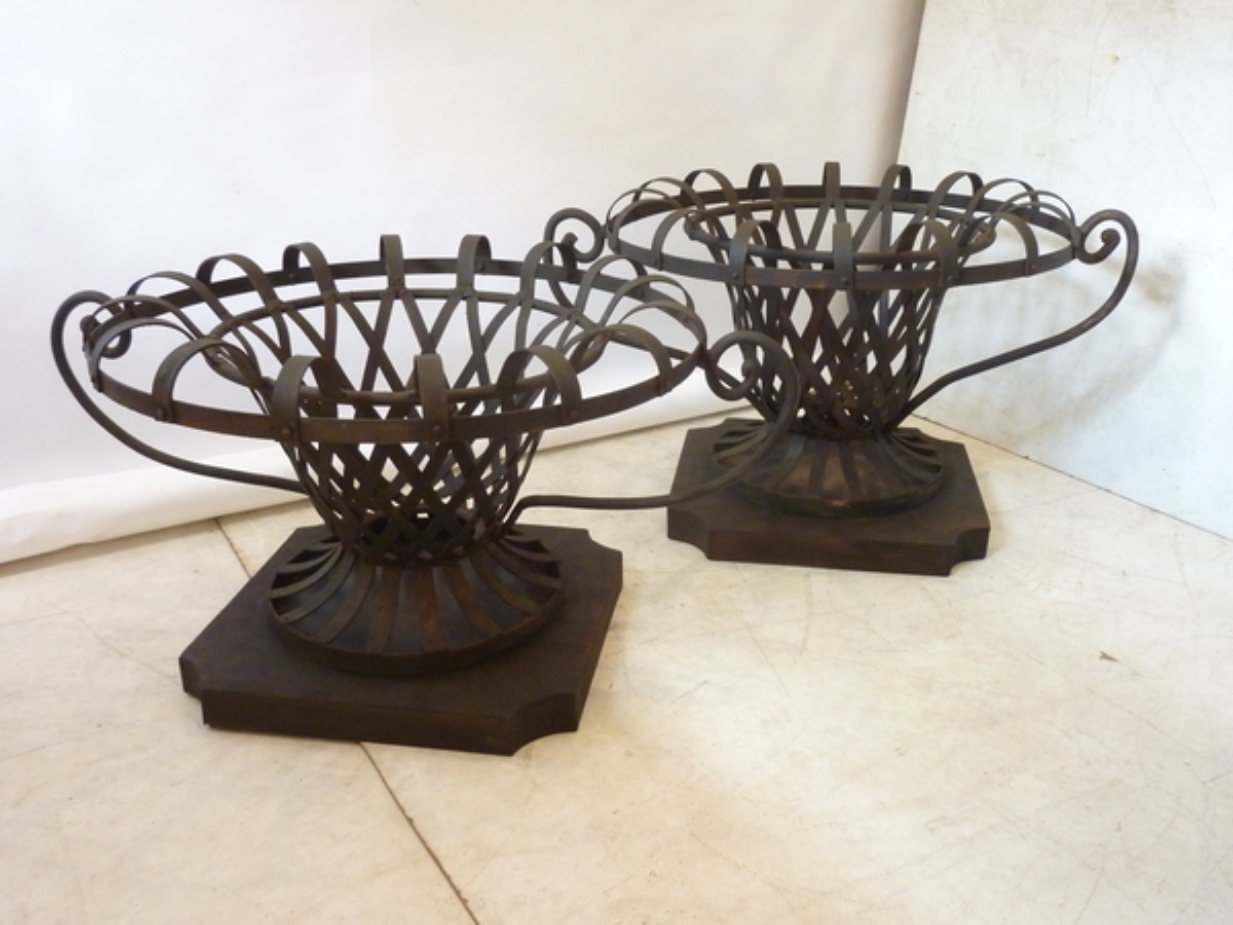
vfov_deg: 44.2
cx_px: 616
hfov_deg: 56.8
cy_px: 462
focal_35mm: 32
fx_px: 1140
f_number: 3.5
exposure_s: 1/15
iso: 400
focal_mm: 5.3
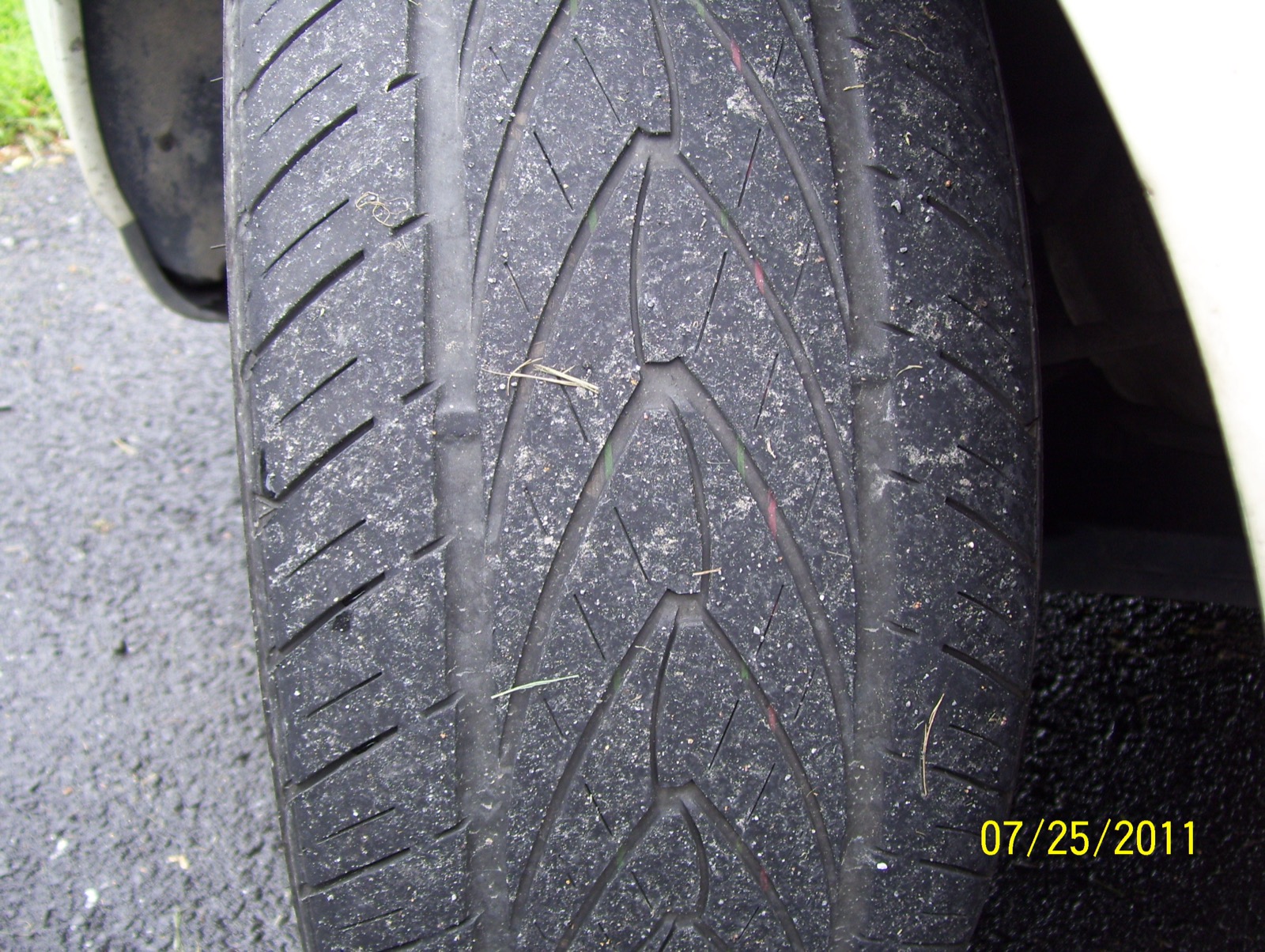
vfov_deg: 39.7
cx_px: 632
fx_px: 1317
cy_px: 476
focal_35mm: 36
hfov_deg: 51.3
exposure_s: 1/80
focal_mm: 6
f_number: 2.7
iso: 80
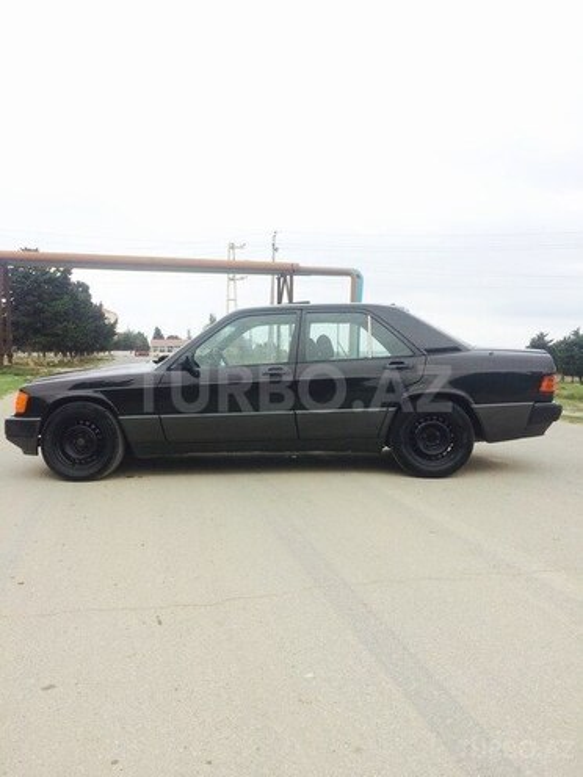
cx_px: 292
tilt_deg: -6.3
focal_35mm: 29
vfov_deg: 61.7
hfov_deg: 48.2
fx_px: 651
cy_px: 388
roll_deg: -0.1
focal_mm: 4.15
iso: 32
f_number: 2.2
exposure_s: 1/228
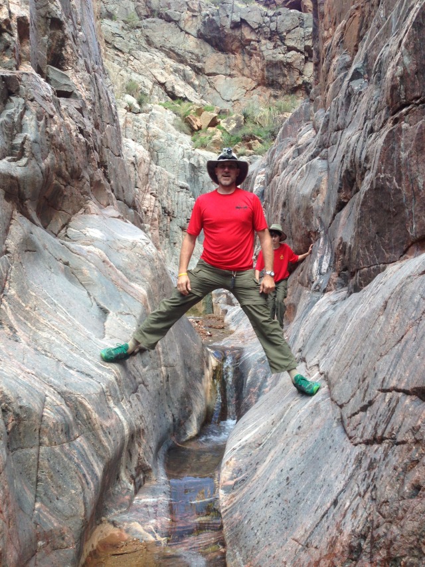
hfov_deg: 43.0
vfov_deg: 55.3
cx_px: 212
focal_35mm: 33
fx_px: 540
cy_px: 284
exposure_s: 1/120
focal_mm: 4.12
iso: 80
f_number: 2.4
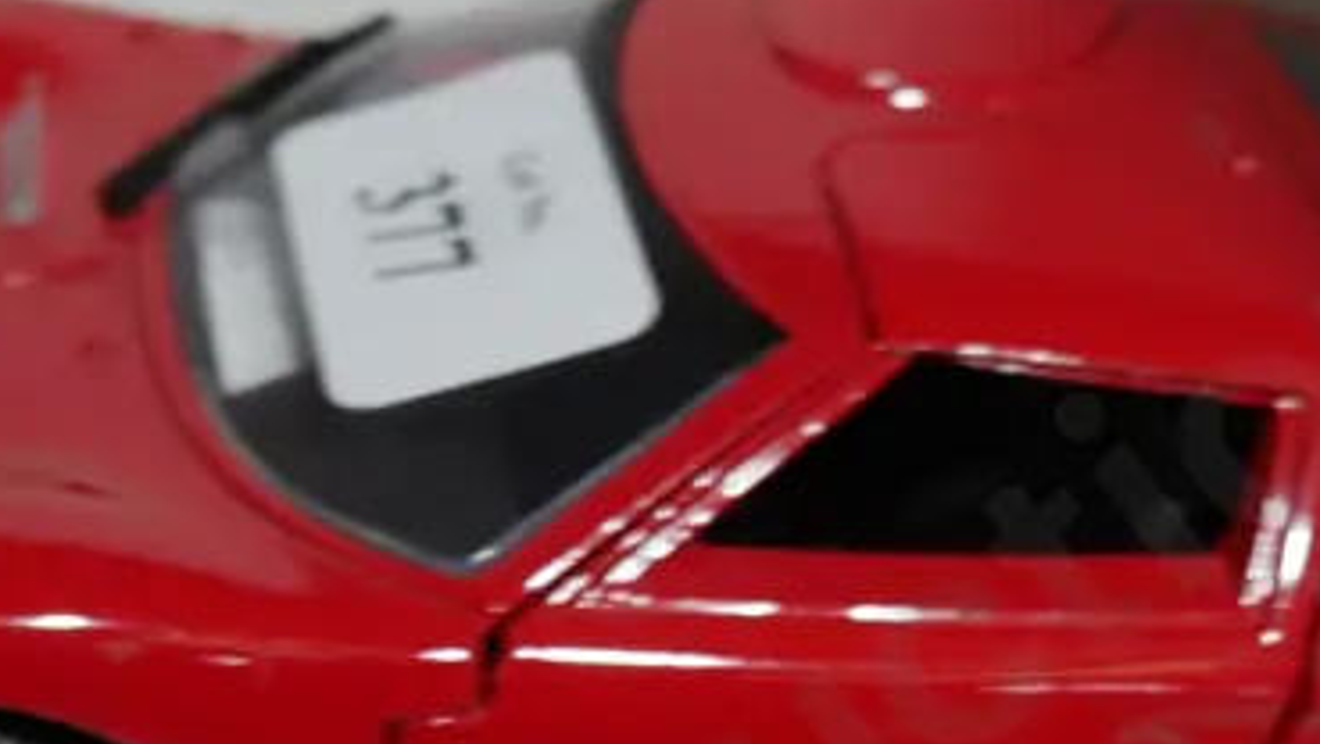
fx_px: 4237
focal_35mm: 121
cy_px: 753
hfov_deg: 17.7
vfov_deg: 10.0
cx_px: 837
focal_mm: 20
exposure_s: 1/60
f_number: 4.4
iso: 320
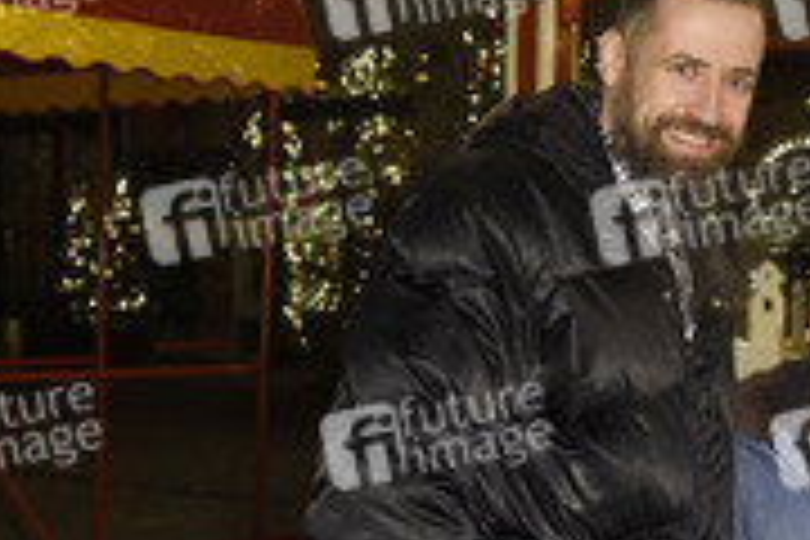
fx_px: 1800
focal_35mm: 80
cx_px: 767
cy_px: 324
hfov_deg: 24.4
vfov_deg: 17.0
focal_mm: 32
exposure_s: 1/60
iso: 800
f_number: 5.6
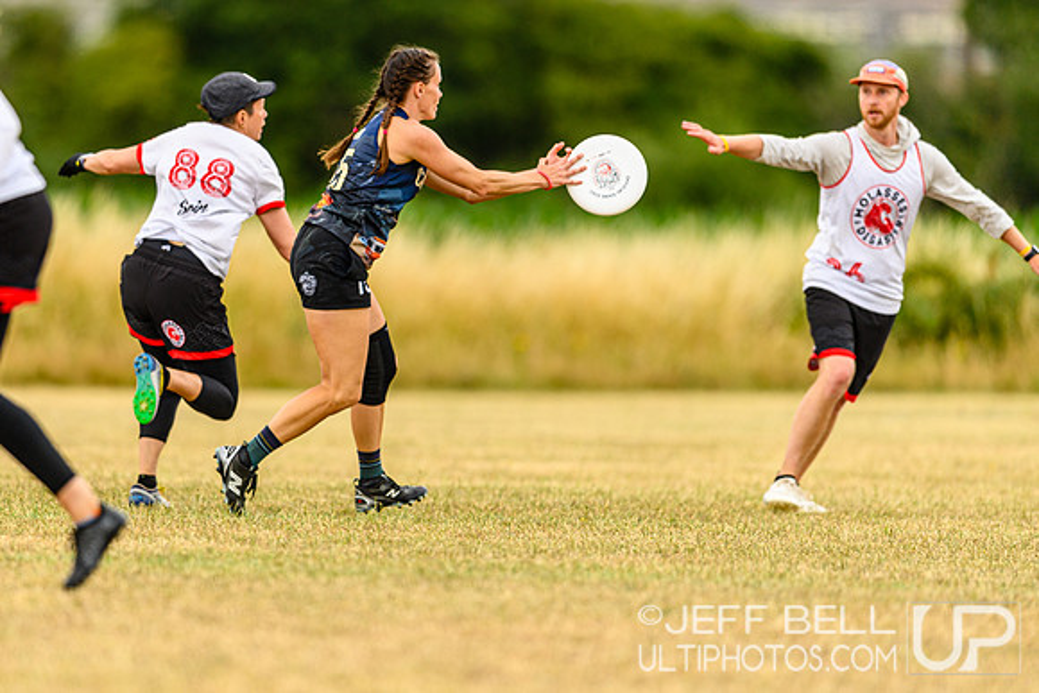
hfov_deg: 3.9
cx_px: 372
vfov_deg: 2.6
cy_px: 337
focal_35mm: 531
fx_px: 15318
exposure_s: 1/1000
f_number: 3.2
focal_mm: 400
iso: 140
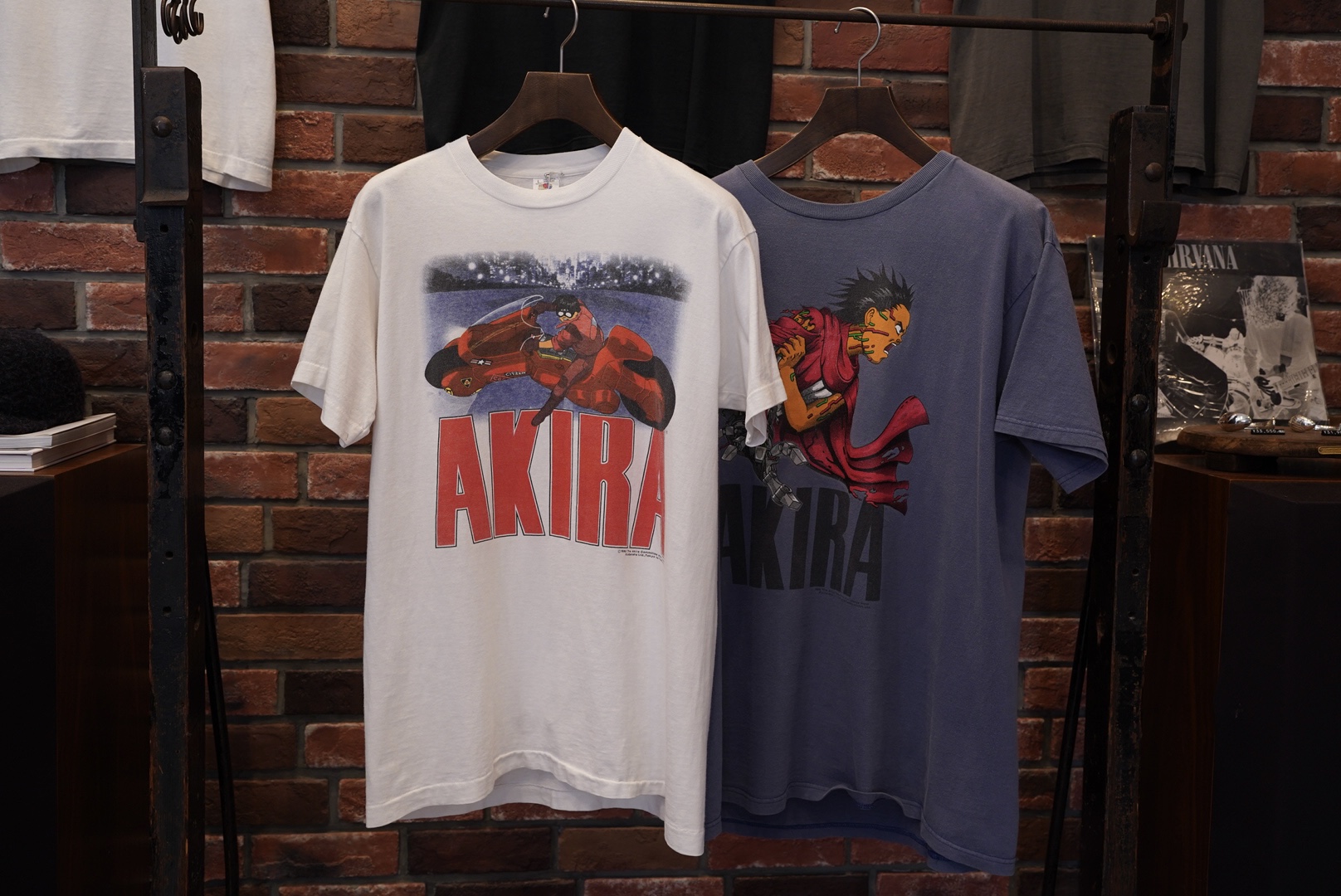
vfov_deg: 37.9
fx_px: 1305
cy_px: 448
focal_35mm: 35
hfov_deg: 54.4
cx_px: 670
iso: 800
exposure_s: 1/40
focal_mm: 35
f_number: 5
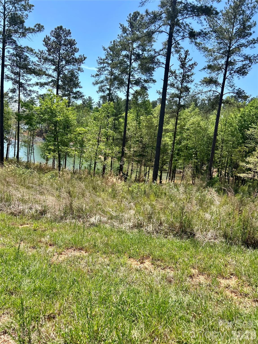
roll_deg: -1.3
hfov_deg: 53.1
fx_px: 258
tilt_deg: -7.5
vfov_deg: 67.3
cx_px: 129
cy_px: 172
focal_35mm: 26
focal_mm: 5.7
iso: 50
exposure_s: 1/2632
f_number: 1.5
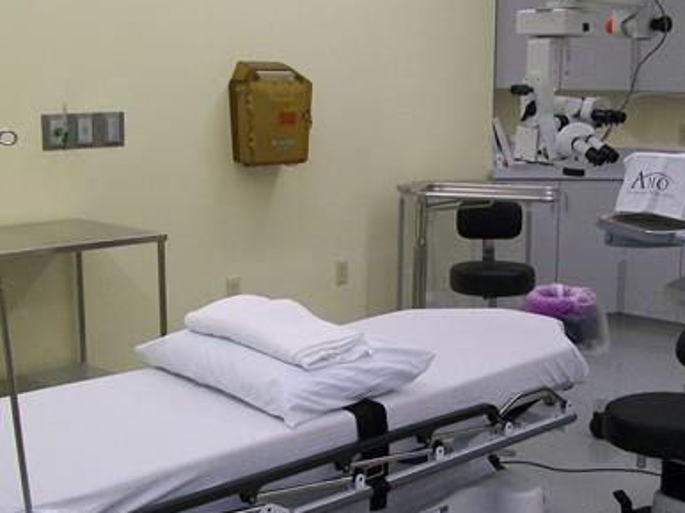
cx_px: 390
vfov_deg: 26.0
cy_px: 321
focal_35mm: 56
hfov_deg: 34.3
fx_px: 1107
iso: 160
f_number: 2.7
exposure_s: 1/160
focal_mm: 6
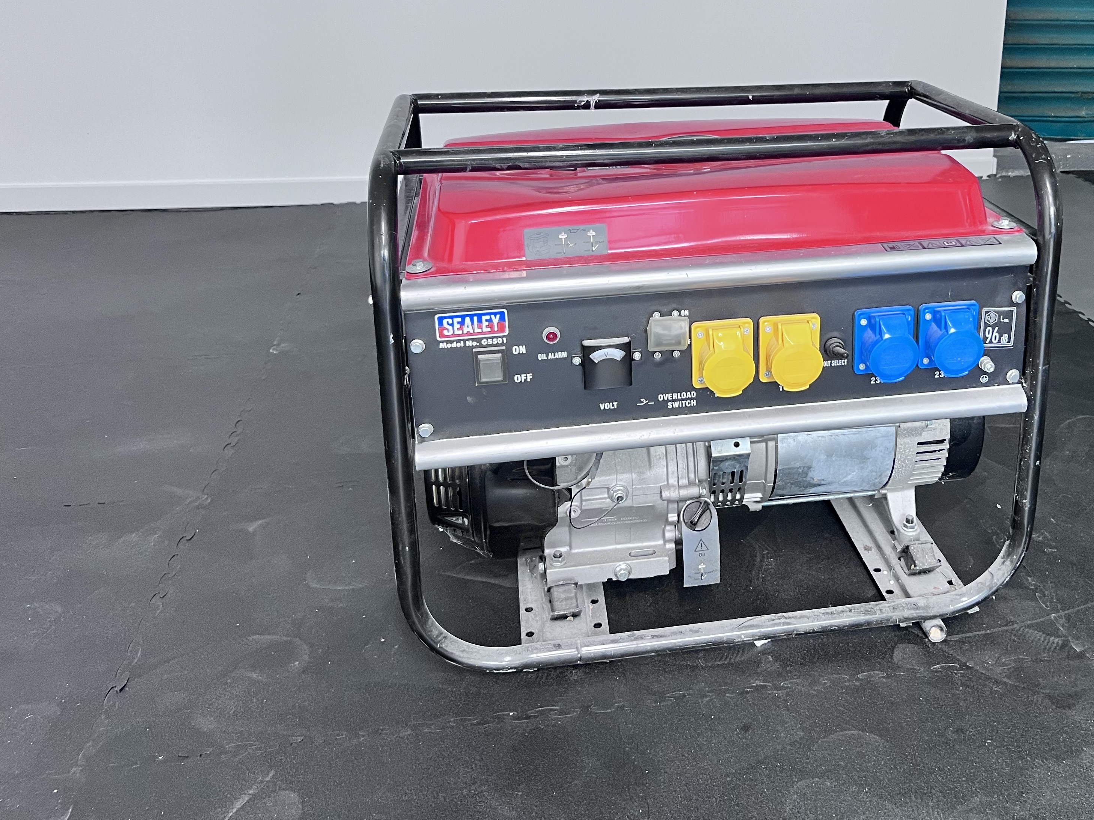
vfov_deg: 39.1
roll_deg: -0.6
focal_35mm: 36
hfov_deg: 50.6
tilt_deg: -17.7
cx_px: 715
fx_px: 1138
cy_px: 258
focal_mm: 5.7
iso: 125
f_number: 1.5
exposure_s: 1/77
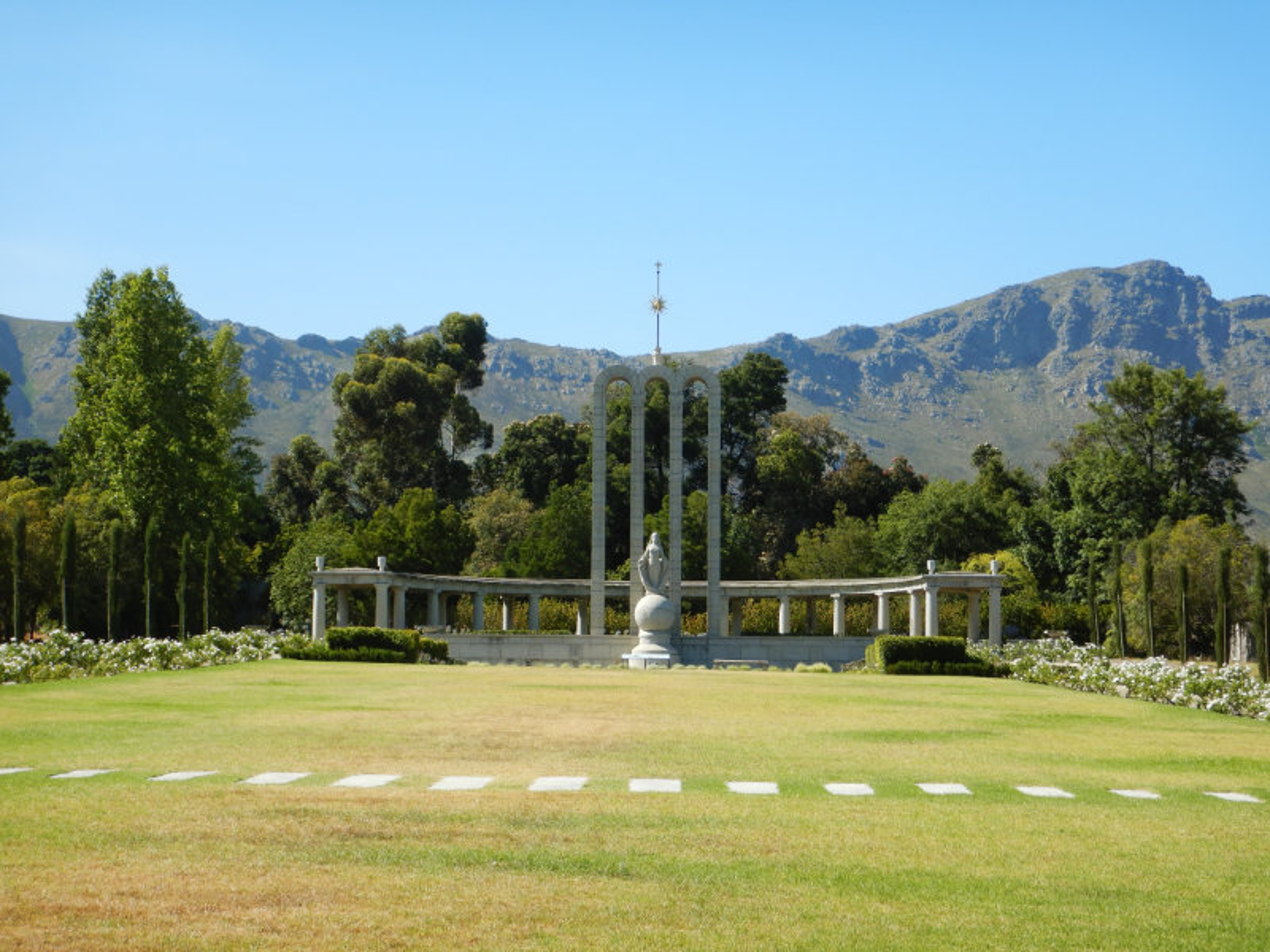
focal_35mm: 67
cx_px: 635
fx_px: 2458
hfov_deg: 29.0
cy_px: 476
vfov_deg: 21.9
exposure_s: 1/640
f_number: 4.5
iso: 125
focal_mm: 12
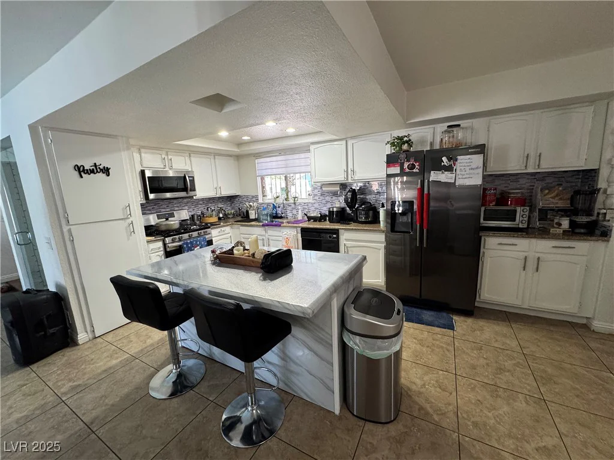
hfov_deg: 102.1
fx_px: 248
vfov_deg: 85.7
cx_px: 307
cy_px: 230
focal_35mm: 14
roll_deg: +2.5
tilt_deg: -12.9
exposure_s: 1/120
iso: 200
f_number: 2.2
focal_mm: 2.22
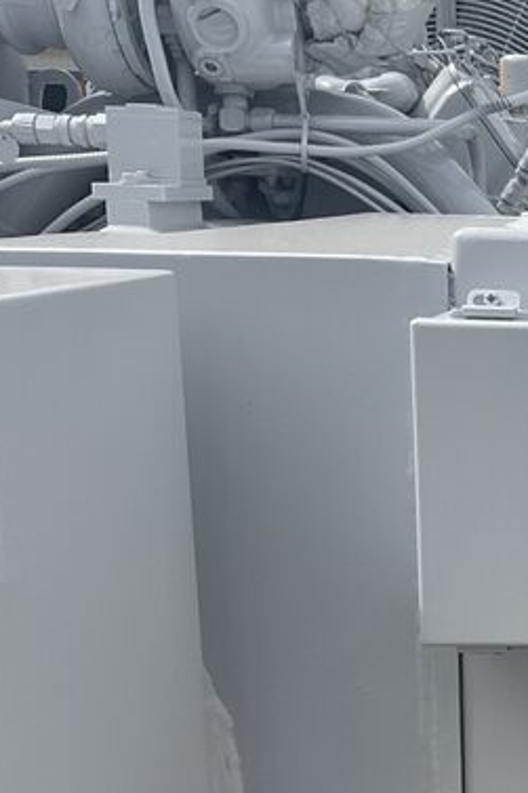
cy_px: 490
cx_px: 827
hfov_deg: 18.4
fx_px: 1409
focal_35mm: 64
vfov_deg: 31.3
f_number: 1.8
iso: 16
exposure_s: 1/1786
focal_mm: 3
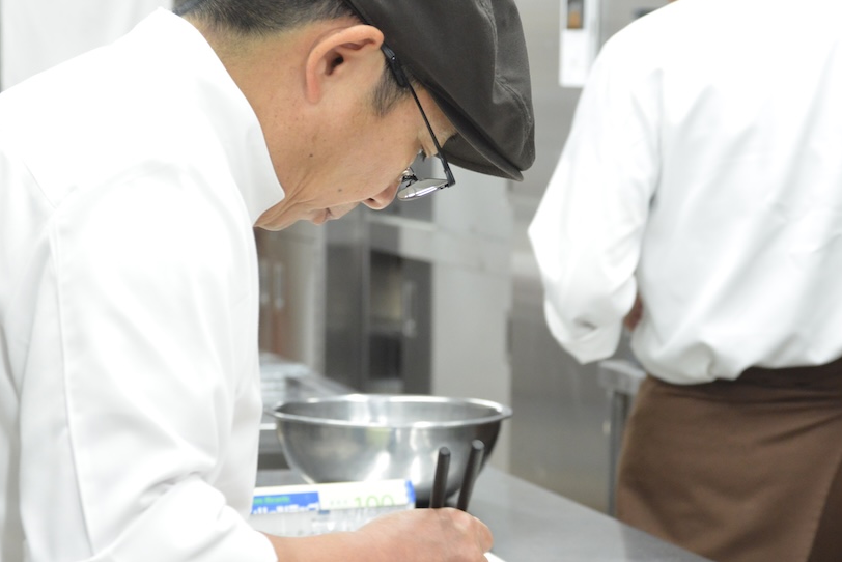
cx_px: 430
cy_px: 393
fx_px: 2878
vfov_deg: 11.1
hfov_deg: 16.6
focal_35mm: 123
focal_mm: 78
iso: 3200
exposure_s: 1/80
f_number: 8
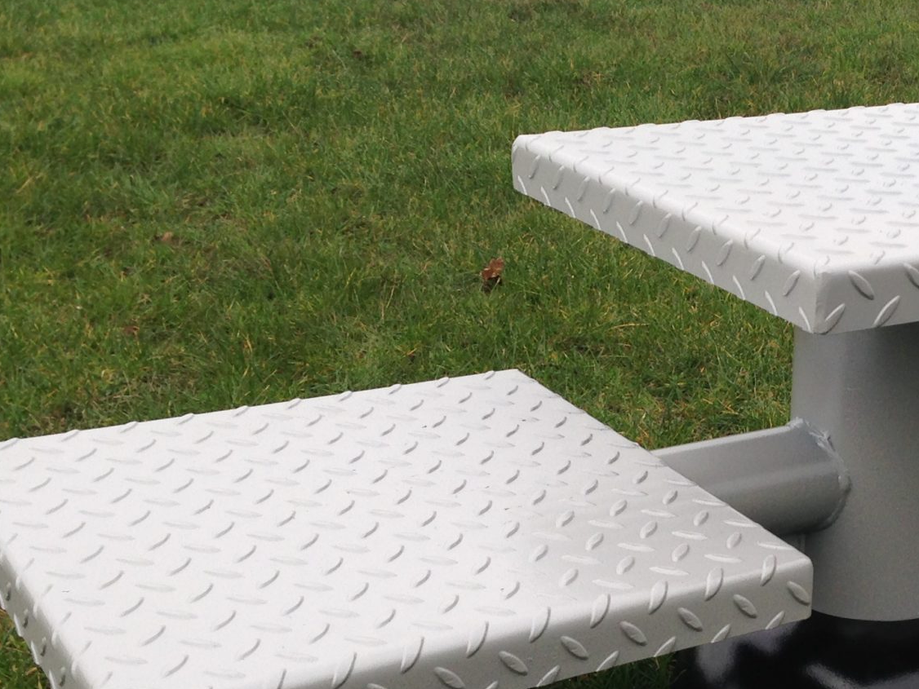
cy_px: 449
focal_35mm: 75
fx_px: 1992
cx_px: 806
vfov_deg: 19.6
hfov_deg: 25.3
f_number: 2.4
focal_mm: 4.12
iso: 50
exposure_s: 1/596
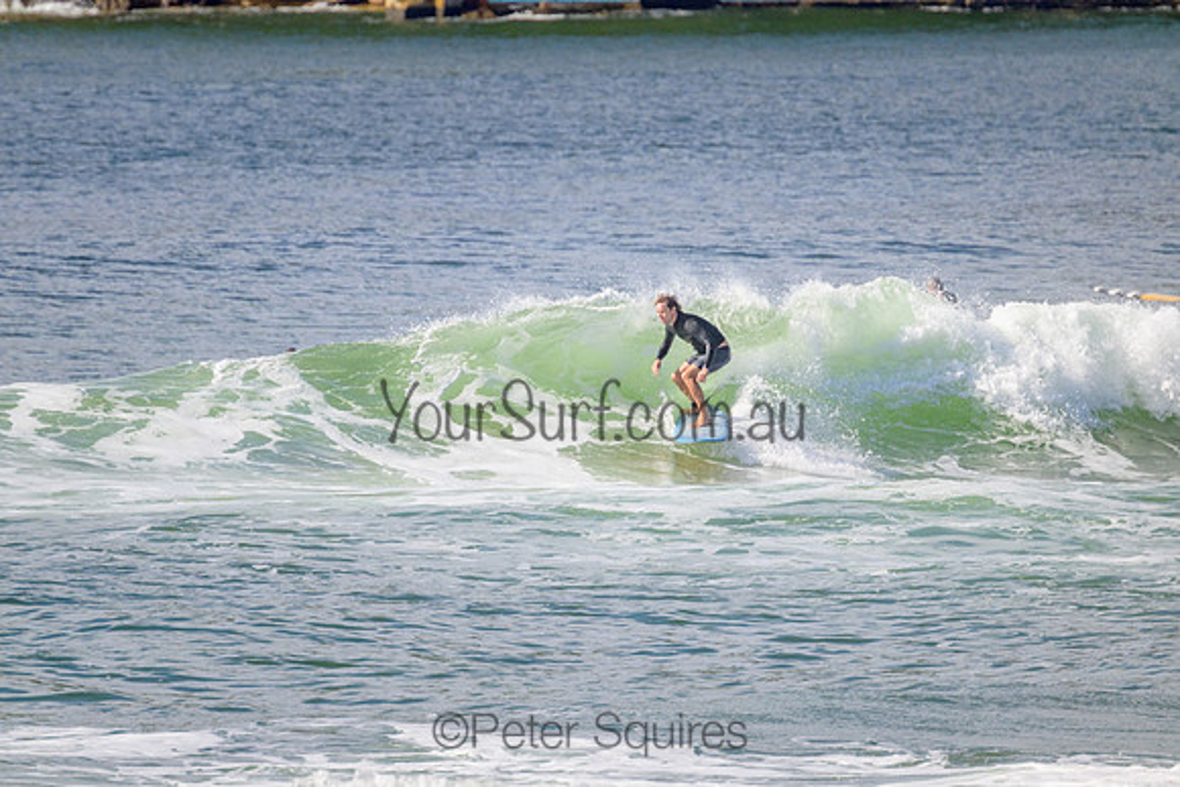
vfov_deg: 1.7
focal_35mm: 800
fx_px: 26227
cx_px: 590
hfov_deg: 2.6
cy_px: 394
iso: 900
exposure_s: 1/2000
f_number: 11
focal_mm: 800
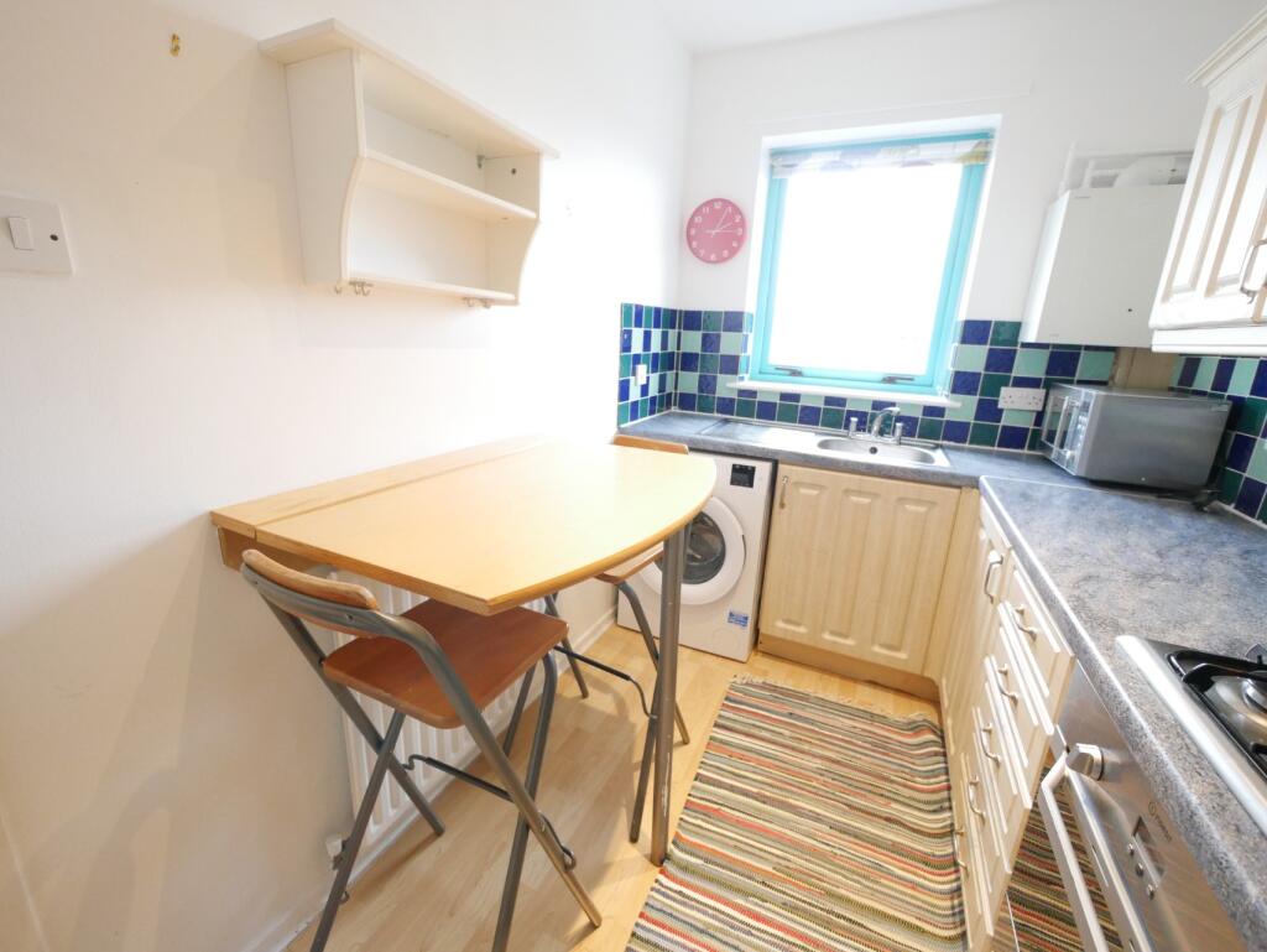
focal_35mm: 14
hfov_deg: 102.0
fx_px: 513
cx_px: 634
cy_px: 476
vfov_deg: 85.7
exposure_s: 1/60
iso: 2000
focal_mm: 7
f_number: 4
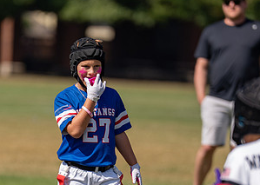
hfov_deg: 2.9
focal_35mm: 706
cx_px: 81
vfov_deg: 2.0
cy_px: 143
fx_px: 5209
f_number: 2.8
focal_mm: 200
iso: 100
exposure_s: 1/2000
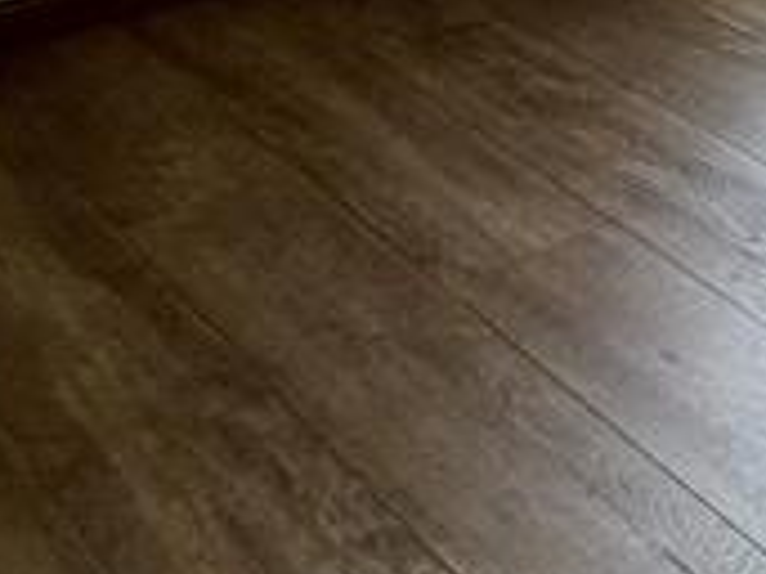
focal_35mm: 84
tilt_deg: -2.6
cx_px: 1734
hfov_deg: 15.5
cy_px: -661
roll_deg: -1.3
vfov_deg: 14.0
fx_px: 1857
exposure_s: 1/120
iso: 80
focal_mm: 2.22
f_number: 2.2
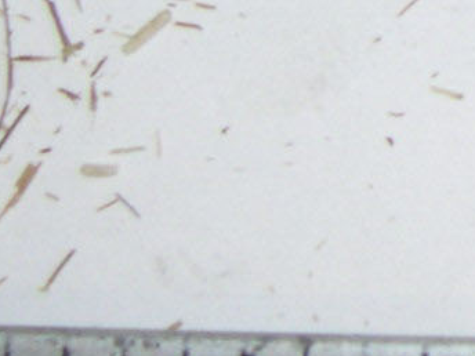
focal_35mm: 251
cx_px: 1113
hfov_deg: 7.4
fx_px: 3444
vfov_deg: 5.8
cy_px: -360
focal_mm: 8
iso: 100
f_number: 7.6
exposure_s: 1/30
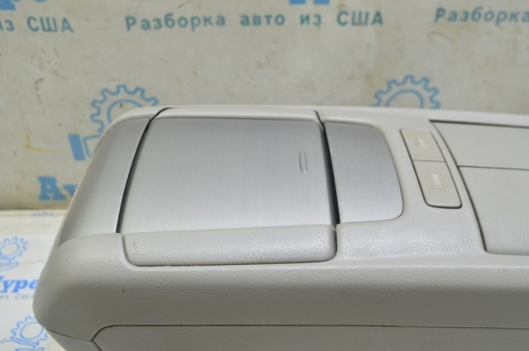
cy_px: 176
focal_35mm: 39
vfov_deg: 34.1
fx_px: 572
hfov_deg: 49.6
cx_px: 264
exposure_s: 1/20
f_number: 5.6
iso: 400
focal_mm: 26
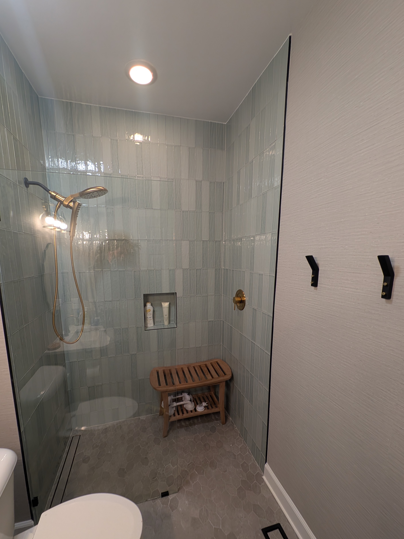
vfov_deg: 106.0
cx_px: 188
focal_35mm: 13
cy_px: 291
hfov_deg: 89.8
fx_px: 202
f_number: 1.95
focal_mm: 2.23
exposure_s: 1/40
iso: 96
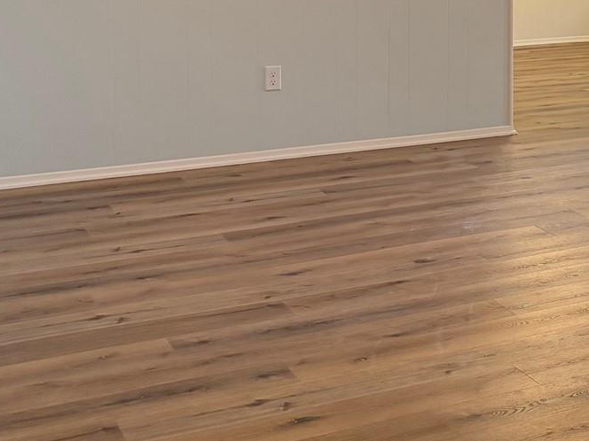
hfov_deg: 23.5
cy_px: -42
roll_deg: -0.6
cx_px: 746
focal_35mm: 74
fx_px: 1259
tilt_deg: -3.7
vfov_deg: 19.1
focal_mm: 6.76
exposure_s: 1/120
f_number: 1.78
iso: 200
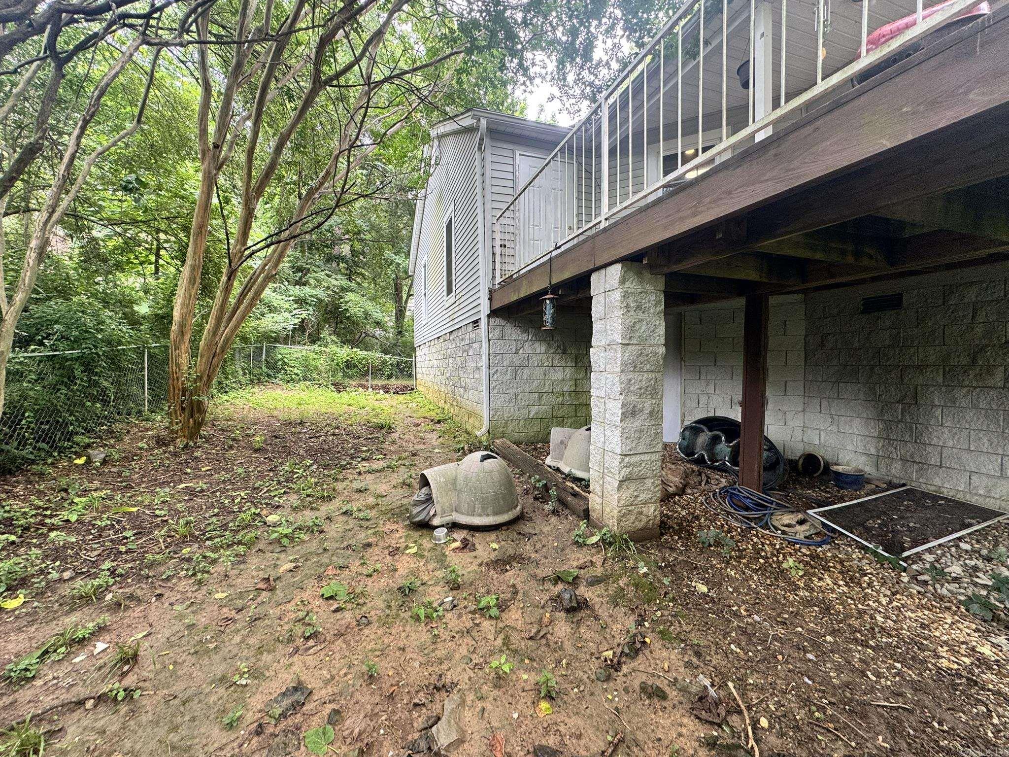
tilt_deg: -2.7
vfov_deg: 85.7
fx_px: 408
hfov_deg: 102.1
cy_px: 378
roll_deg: +0.7
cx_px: 504
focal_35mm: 14
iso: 125
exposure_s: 1/99
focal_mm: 2.22
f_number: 2.2
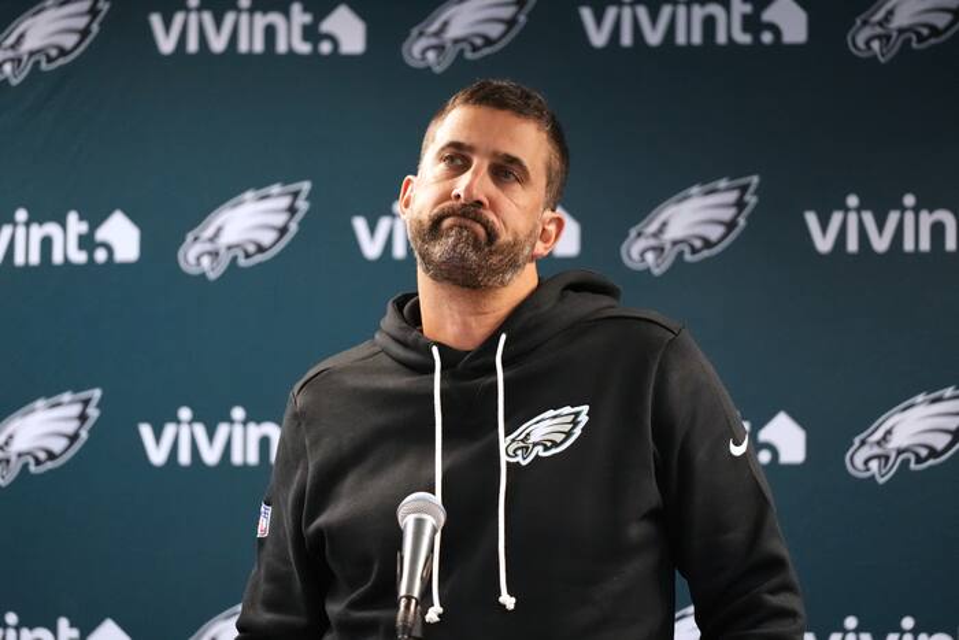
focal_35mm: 200
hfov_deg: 10.3
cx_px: 480
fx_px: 5329
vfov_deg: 6.9
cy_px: 320
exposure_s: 1/200
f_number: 4
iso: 6400
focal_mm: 200
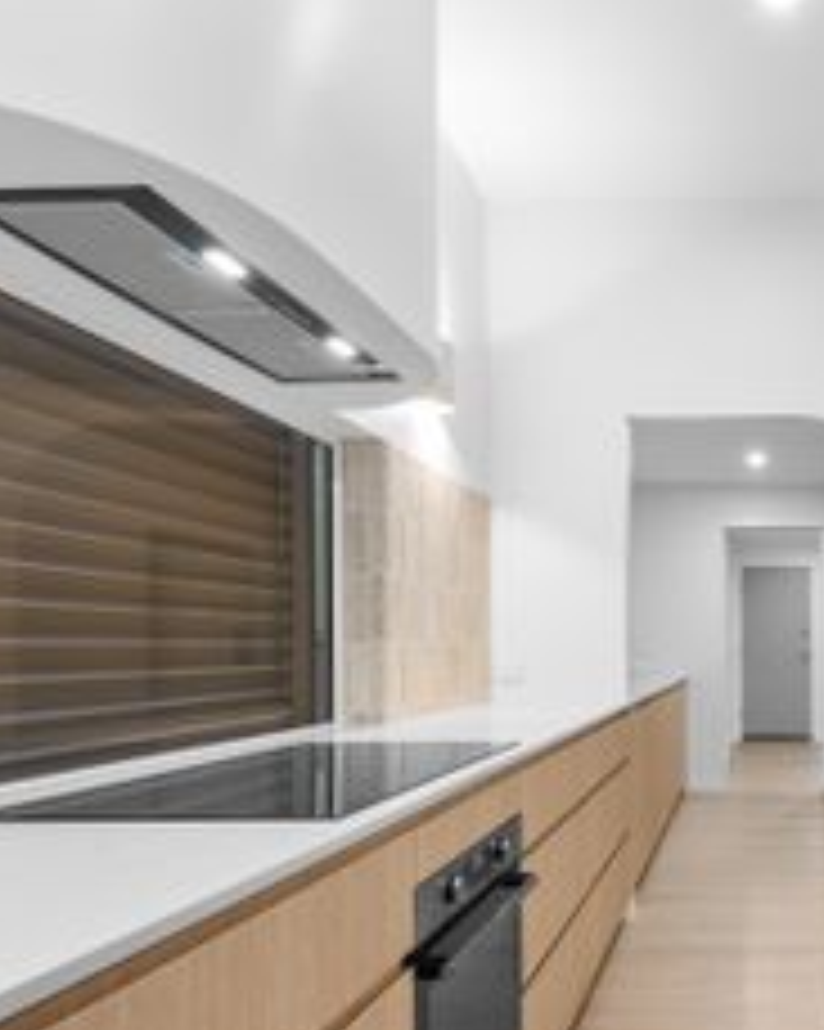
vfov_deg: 63.1
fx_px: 824
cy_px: 650
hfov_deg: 47.3
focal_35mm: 27
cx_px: 756
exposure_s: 1/2.5
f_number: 11
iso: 320
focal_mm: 14
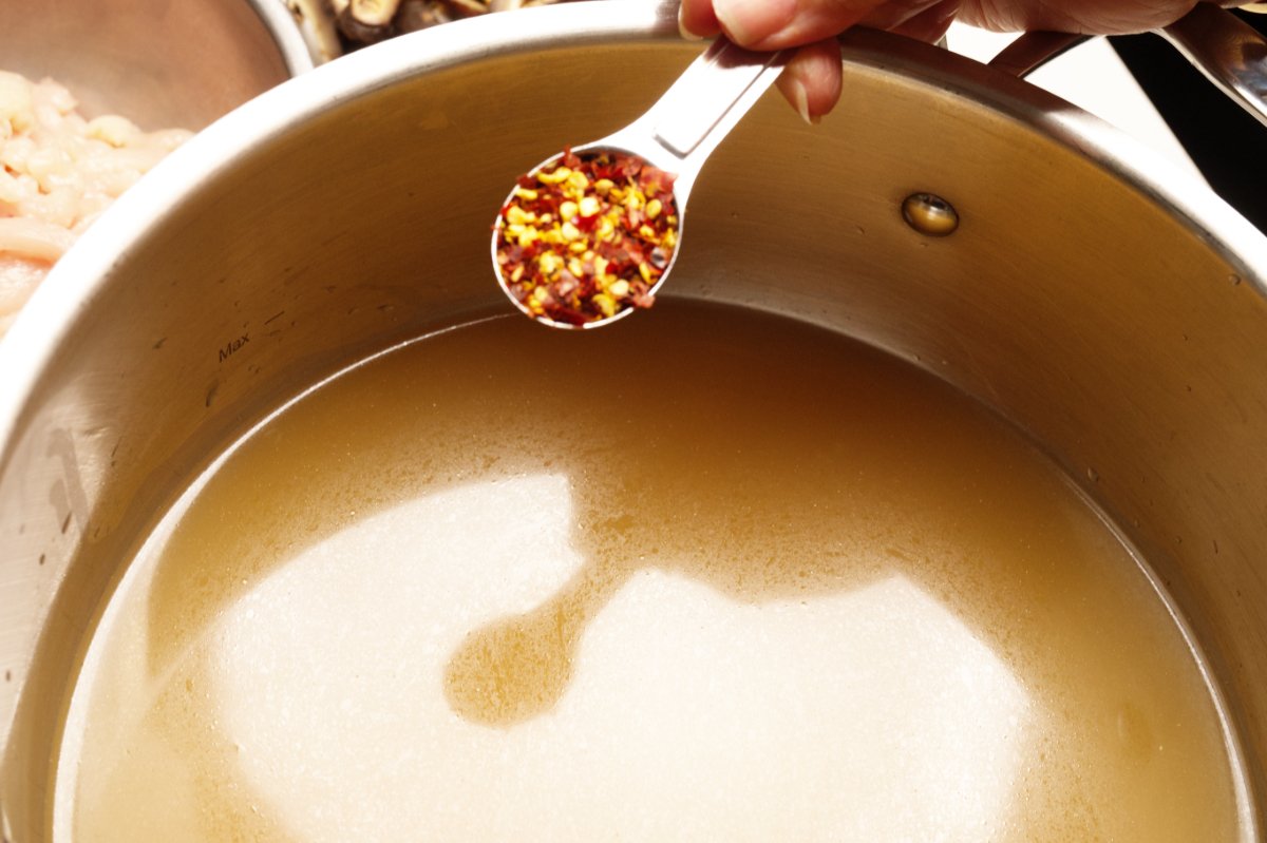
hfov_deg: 38.2
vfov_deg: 26.0
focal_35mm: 52
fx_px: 1829
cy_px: 422
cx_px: 634
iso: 1000
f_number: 9
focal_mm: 52
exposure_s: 1/1600
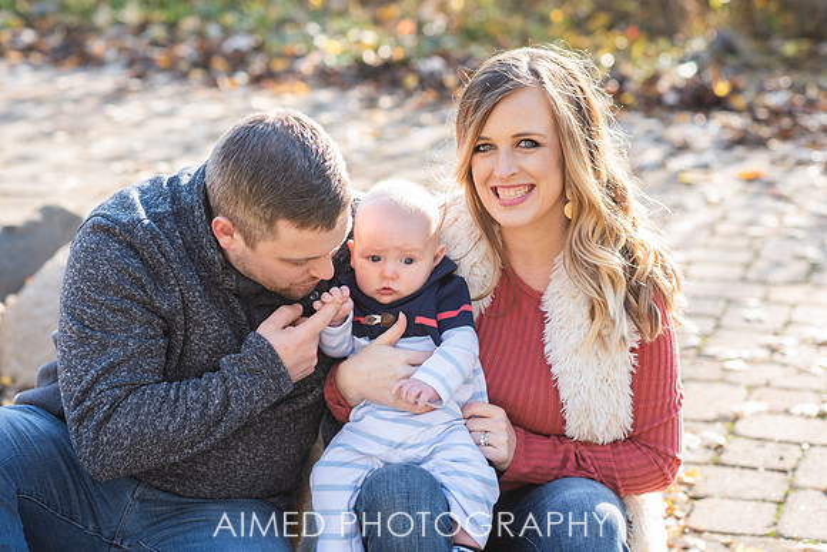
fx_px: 1953
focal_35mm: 85
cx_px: 414
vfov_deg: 16.1
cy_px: 276
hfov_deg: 23.9
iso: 160
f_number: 3.2
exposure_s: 1/200
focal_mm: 85
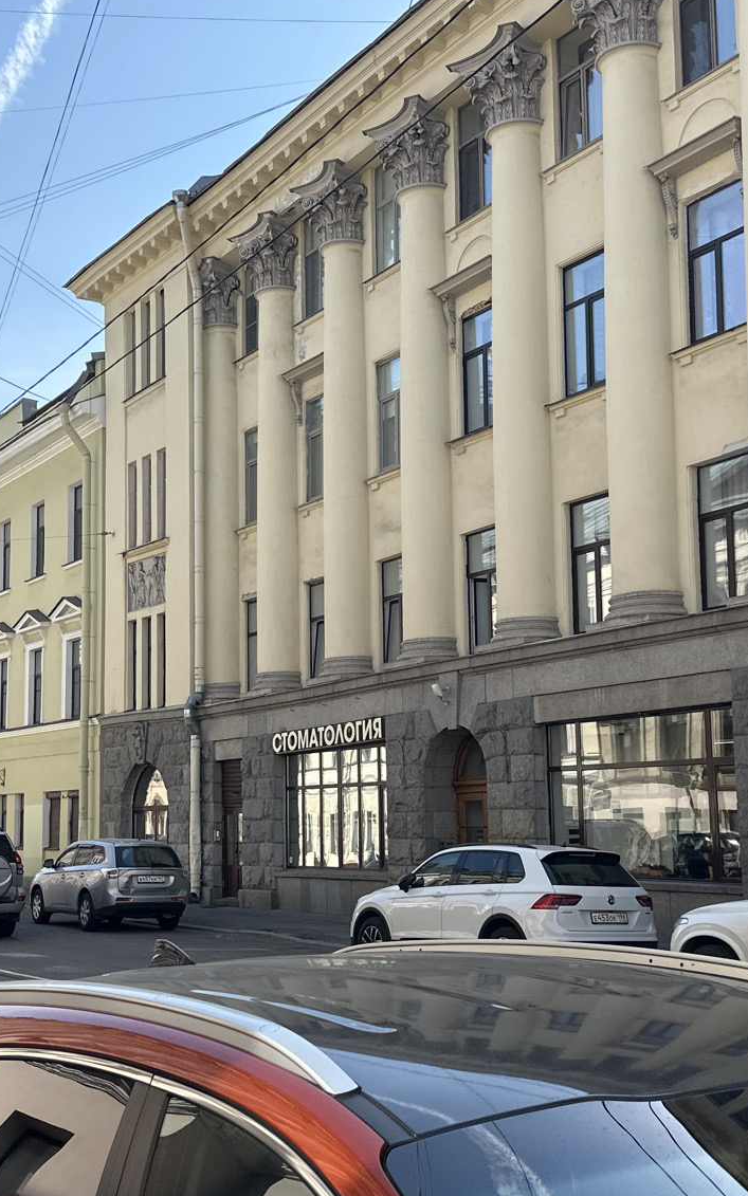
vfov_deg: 44.3
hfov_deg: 28.6
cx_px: 332
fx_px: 1468
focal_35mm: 45
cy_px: 627
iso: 80
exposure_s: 1/3597
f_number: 1.78
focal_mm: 6.86
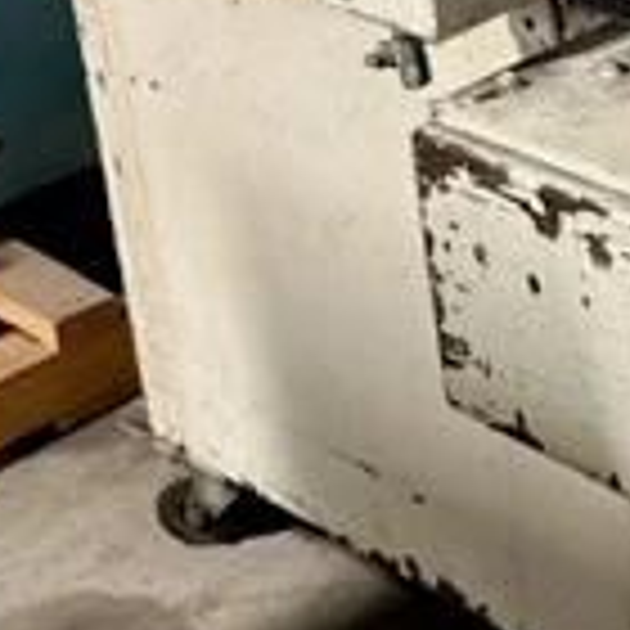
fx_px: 1997
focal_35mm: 97
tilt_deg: -24.3
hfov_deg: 16.4
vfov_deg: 17.7
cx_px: 940
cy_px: 76
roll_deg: +0.0
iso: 320
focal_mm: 6.86
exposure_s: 1/60
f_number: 1.78
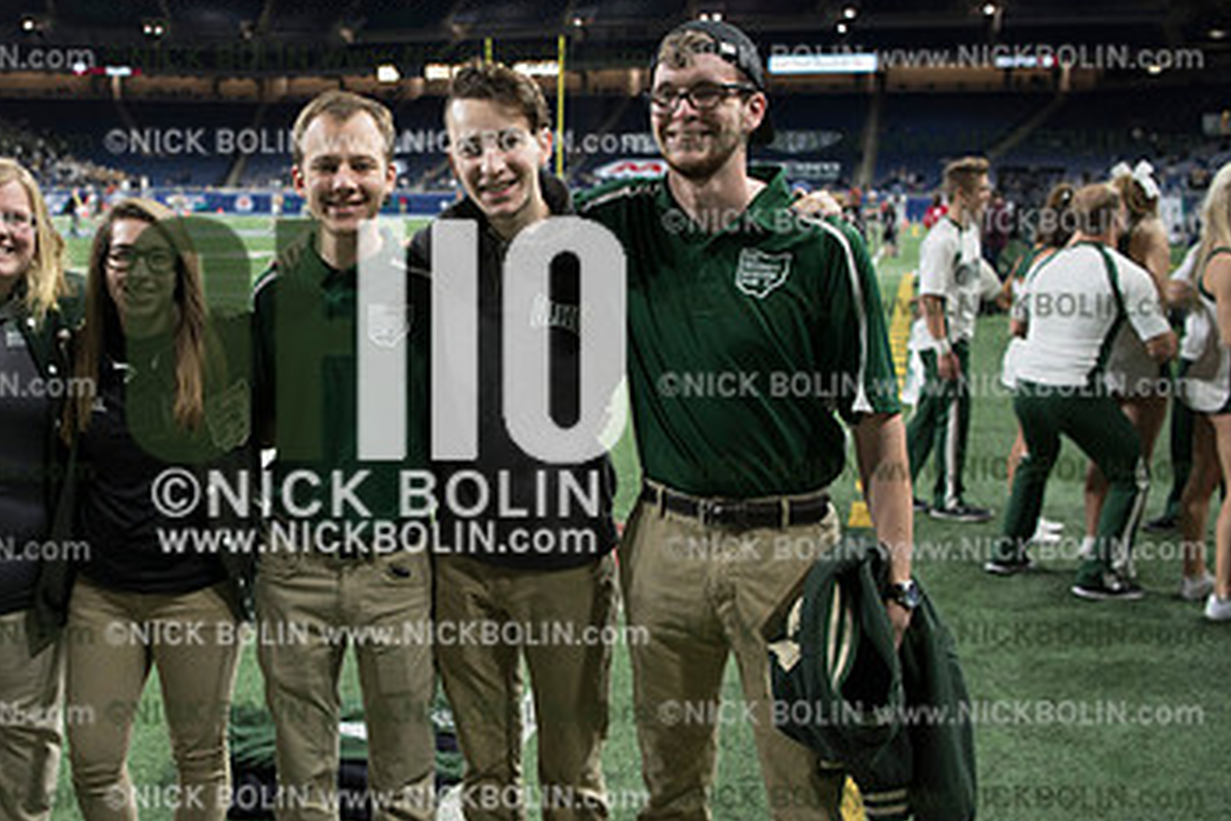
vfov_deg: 33.4
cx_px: 375
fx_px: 1368
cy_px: 387
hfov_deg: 47.4
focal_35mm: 40
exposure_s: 1/800
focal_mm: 24
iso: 1250
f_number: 2.8
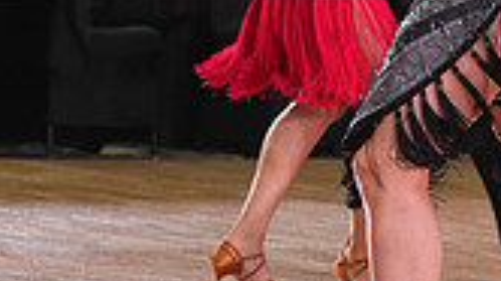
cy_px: -103
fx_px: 4725
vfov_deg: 3.4
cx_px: 195
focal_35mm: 356
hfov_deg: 6.1
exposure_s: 1/200
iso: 2500
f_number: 5
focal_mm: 97
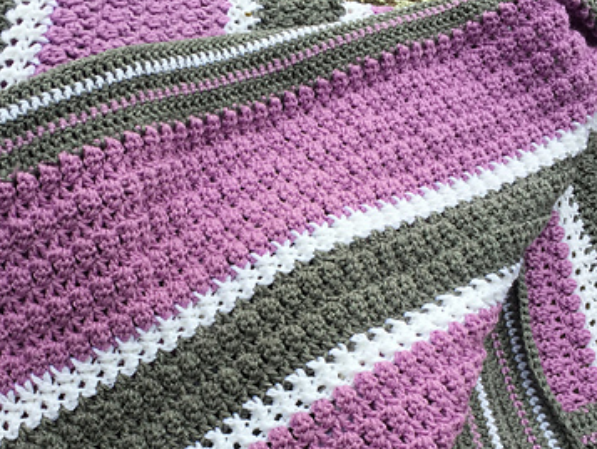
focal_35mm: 52
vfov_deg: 27.6
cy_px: 338
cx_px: 231
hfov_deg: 36.6
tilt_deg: -46.4
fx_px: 897
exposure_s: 1/201
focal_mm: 4.15
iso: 32
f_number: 2.2
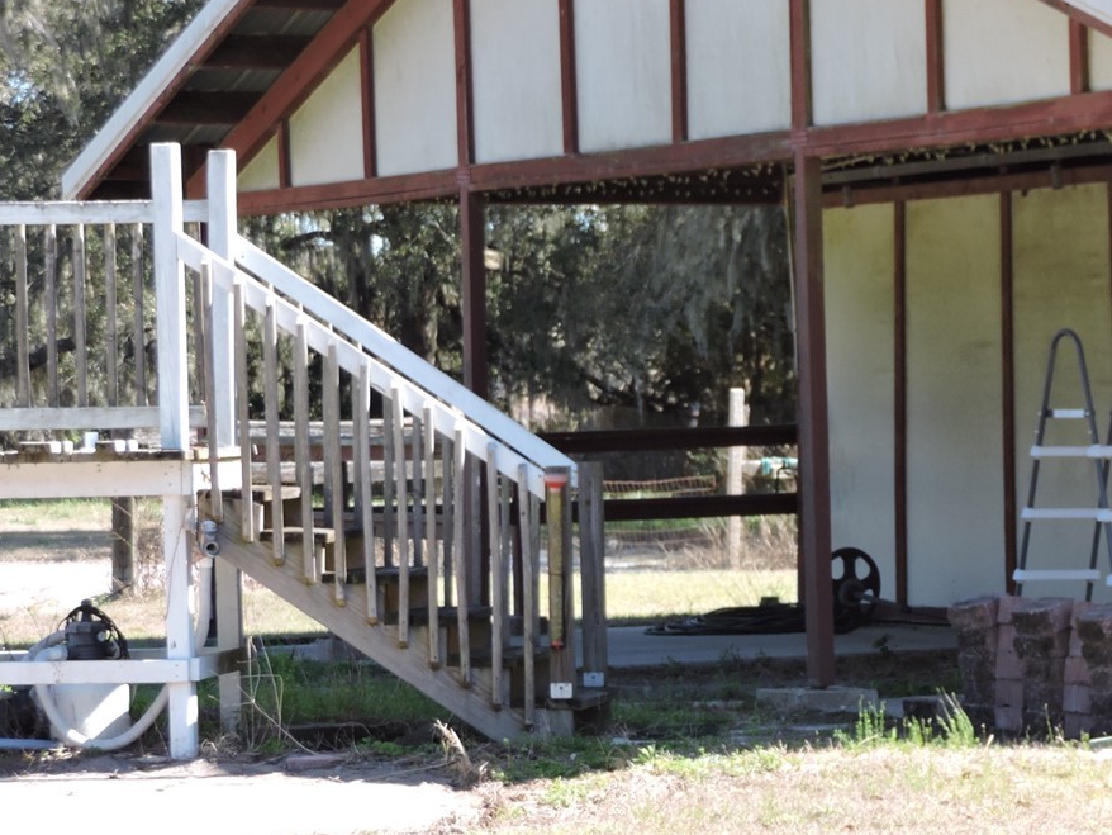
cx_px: 990
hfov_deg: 12.0
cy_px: 423
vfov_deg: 9.1
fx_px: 5270
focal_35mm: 164
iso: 100
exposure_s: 1/160
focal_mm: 16.1
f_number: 4.1
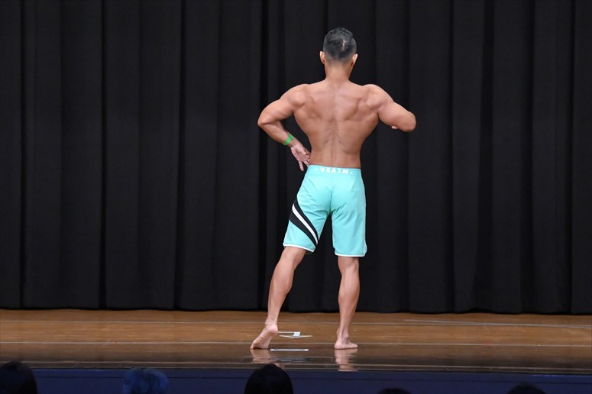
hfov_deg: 9.5
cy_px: 197
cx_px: 296
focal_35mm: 217
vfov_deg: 6.3
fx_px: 3567
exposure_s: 1/400
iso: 8000
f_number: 5.6
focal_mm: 145
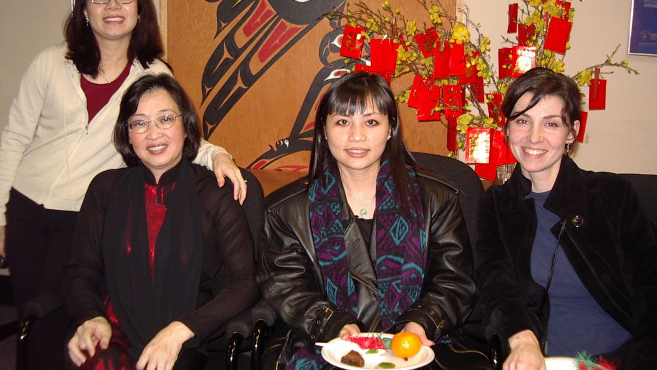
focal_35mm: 42
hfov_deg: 48.3
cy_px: 126
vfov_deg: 28.2
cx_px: 328
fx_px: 732
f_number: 2.6
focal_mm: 5.8
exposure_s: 1/60
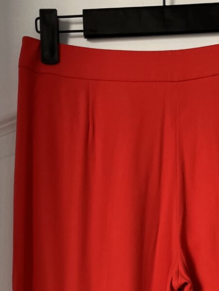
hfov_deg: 16.7
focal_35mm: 88
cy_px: 462
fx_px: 742
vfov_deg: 19.0
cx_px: 151
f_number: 1.6
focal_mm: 5.1
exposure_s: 1/121
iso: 125
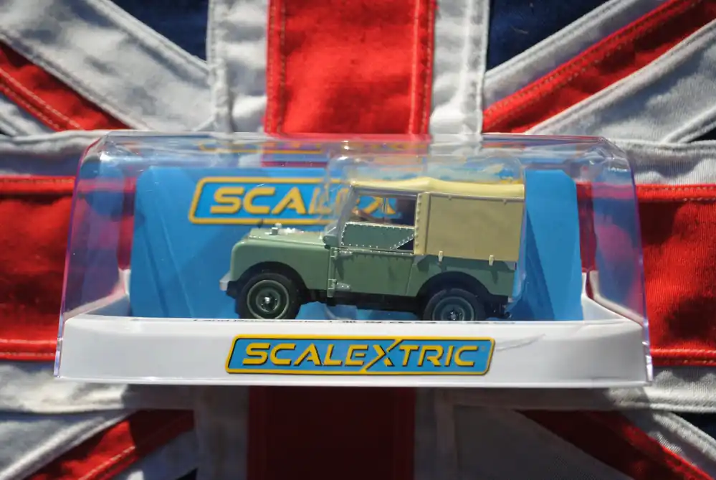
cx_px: 358
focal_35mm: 60
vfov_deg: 22.7
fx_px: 1195
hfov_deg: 33.4
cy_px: 240
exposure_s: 1/500
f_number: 5.3
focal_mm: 40
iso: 110
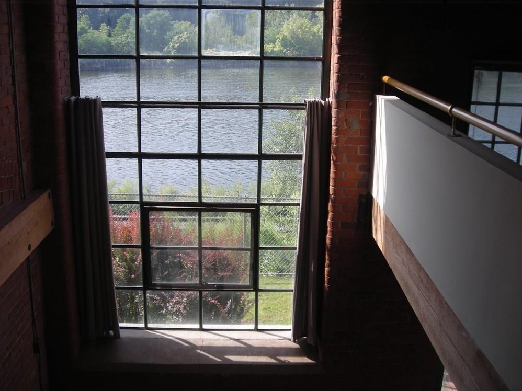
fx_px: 588
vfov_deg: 36.8
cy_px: 200
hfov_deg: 47.9
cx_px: 263
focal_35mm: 39
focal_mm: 6.3
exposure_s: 1/156
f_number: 3.2
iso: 50
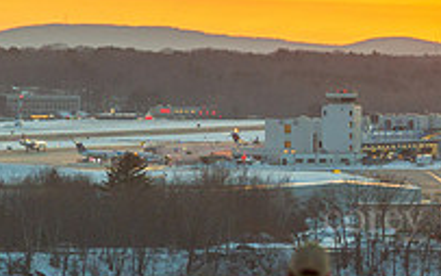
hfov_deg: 3.2
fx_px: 7850
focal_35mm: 653
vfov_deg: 2.0
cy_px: 230
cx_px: 727
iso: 500
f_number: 5
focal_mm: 170
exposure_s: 1/250
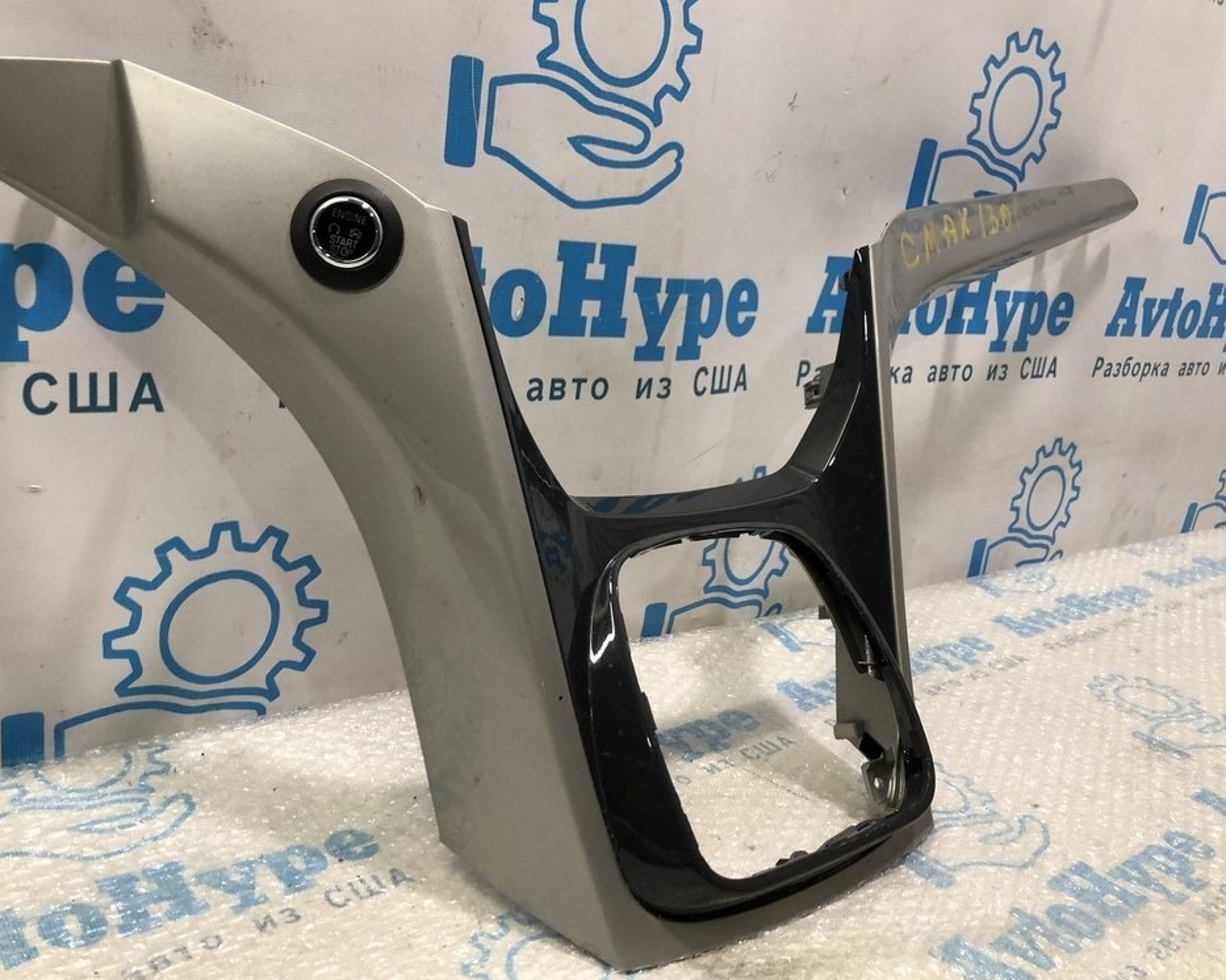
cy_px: 490
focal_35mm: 30
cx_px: 578
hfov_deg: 58.7
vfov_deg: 48.5
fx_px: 1088
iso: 40
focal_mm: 4
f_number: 1.8
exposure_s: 1/33
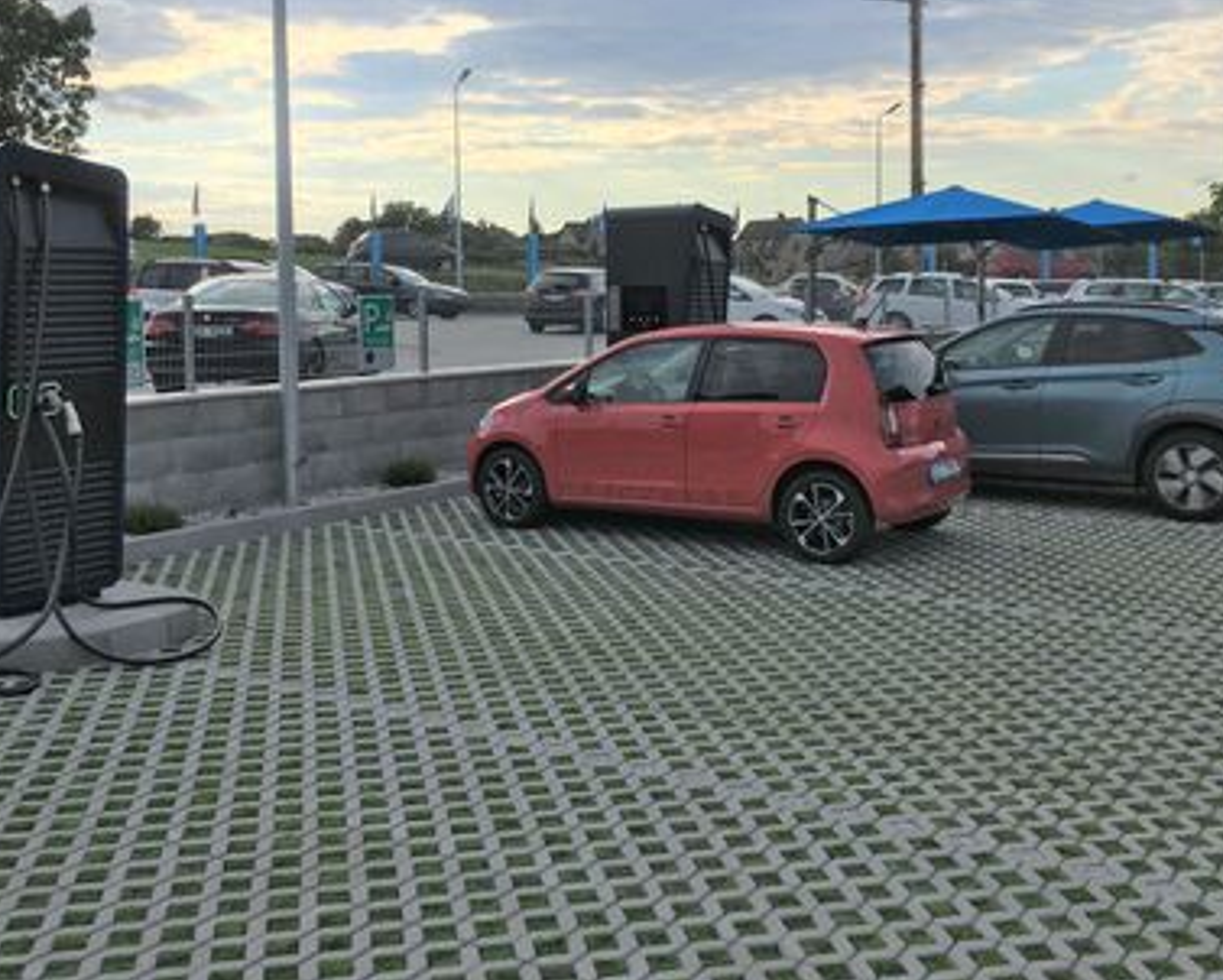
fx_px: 1412
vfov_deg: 38.1
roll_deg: +0.6
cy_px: 399
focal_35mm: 39
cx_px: 584
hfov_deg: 46.8
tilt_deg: -5.2
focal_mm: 4.15
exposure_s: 1/1972
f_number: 2.2
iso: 25
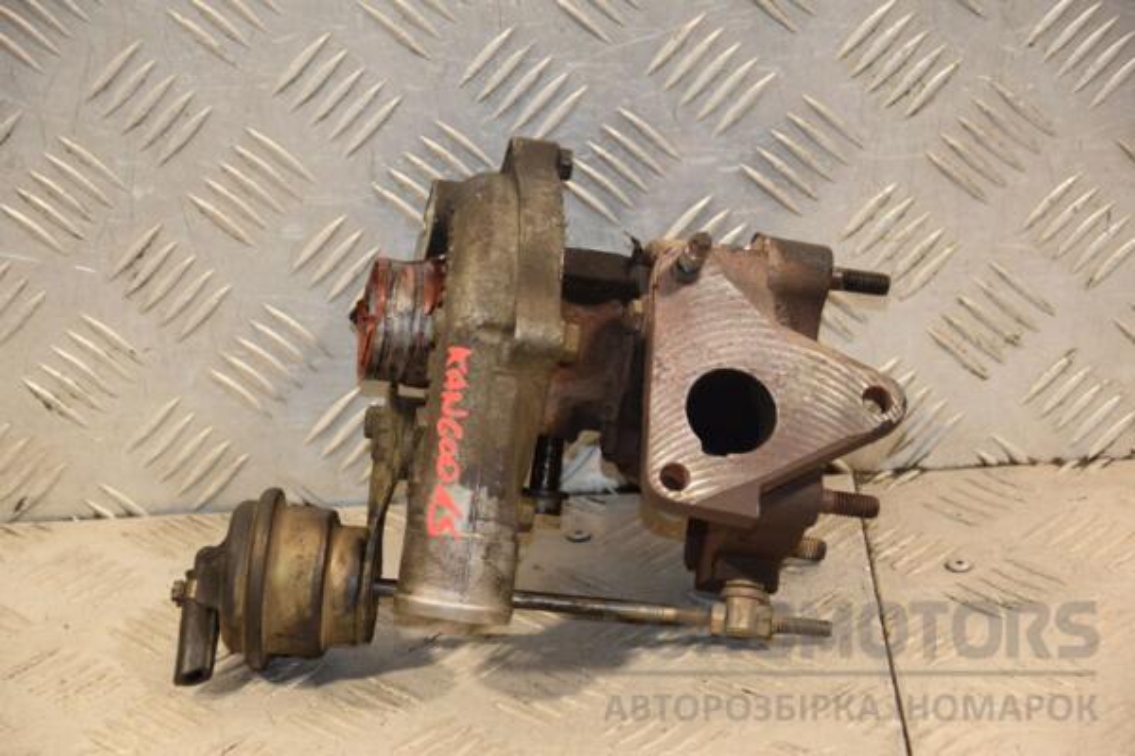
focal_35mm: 128
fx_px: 4019
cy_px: 378
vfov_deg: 10.8
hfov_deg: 16.1
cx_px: 568
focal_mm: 85
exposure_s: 1/160
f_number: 5.6
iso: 800
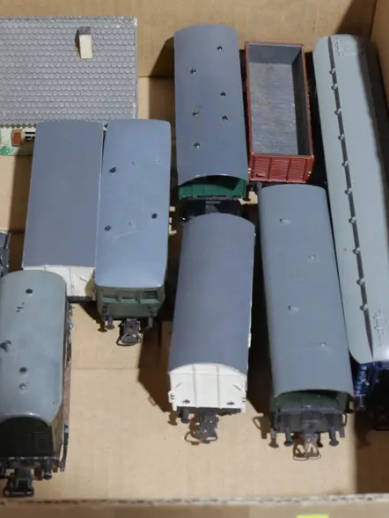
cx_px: 156
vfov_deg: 22.4
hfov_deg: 17.0
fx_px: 1303
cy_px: 177
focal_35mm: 87
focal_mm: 25
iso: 1600
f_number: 6.3
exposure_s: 1/60
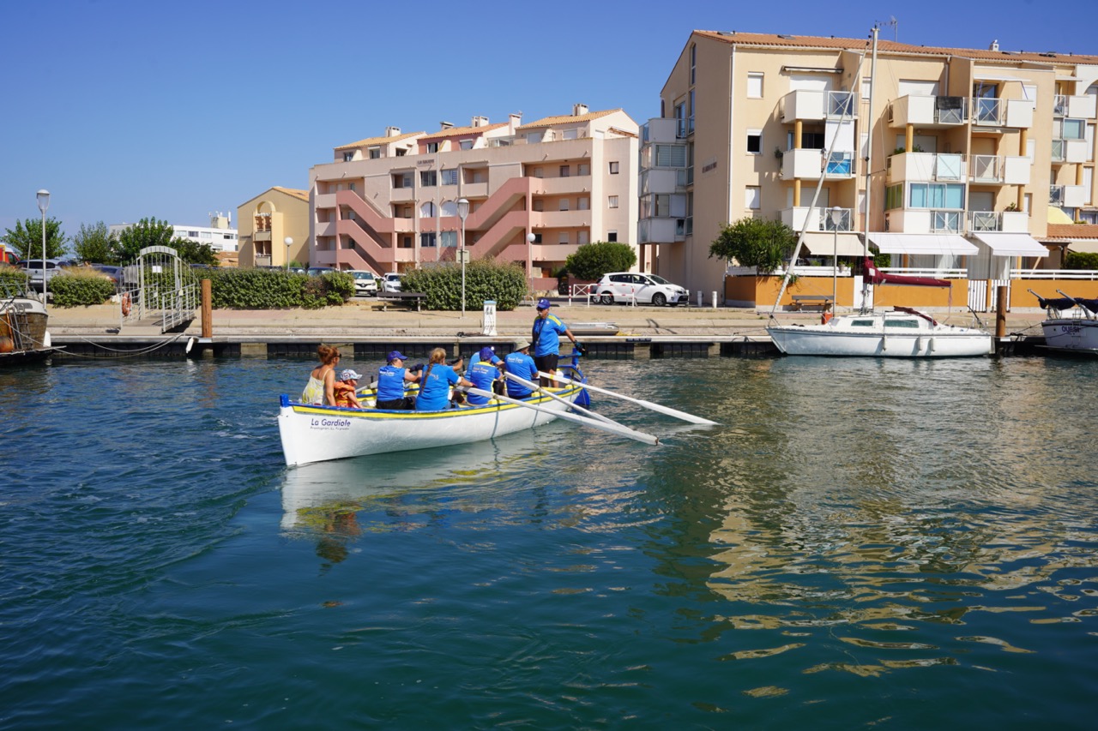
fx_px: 997
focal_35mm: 33
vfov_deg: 40.3
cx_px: 549
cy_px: 366
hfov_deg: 57.7
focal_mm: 32.7
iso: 100
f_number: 10
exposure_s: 1/200
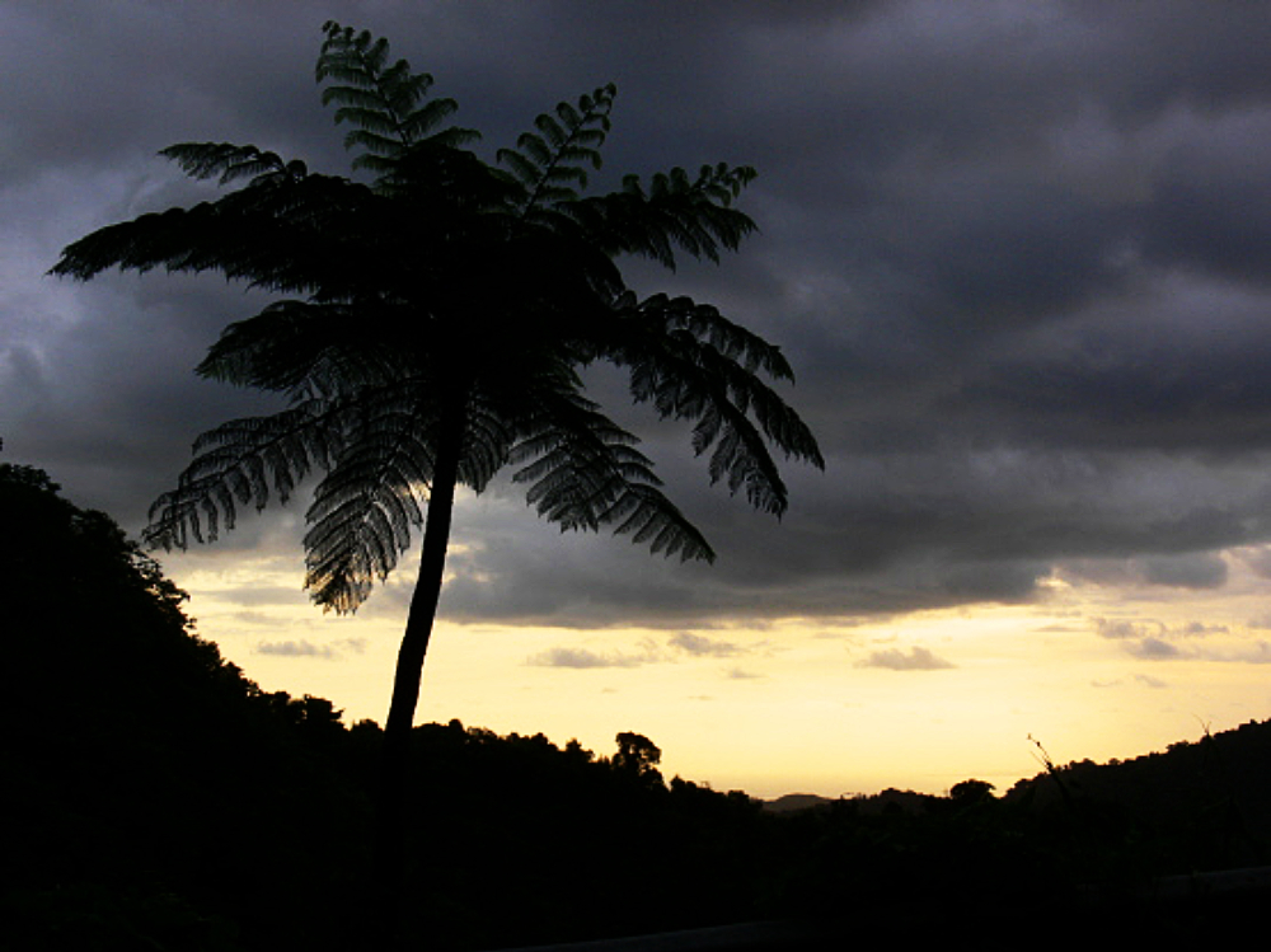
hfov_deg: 36.2
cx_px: 636
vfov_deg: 27.5
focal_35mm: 53
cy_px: 476
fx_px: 1945
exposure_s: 1/160
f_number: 5.6
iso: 80
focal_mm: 11.2
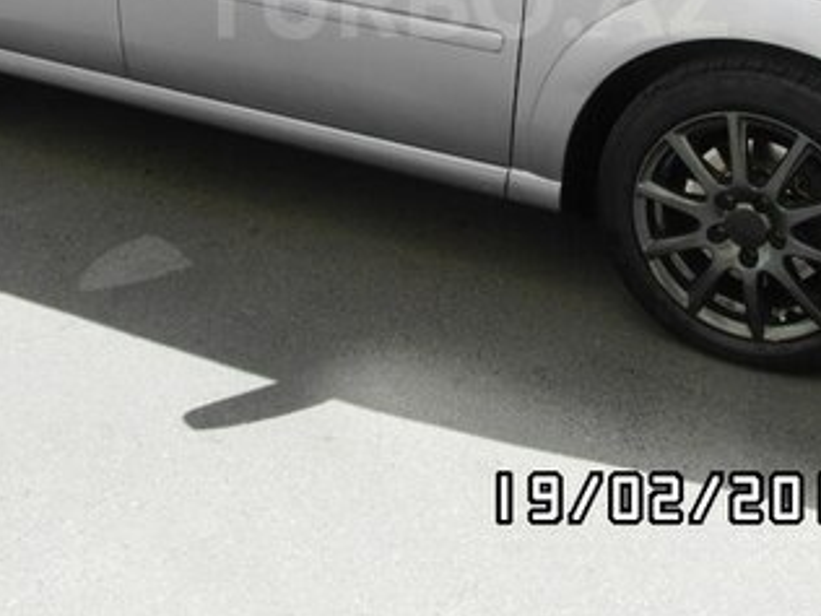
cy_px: -1
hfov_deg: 39.6
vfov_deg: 28.4
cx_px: 462
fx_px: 1138
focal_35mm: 48
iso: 100
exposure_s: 1/500
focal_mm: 4.1
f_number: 4
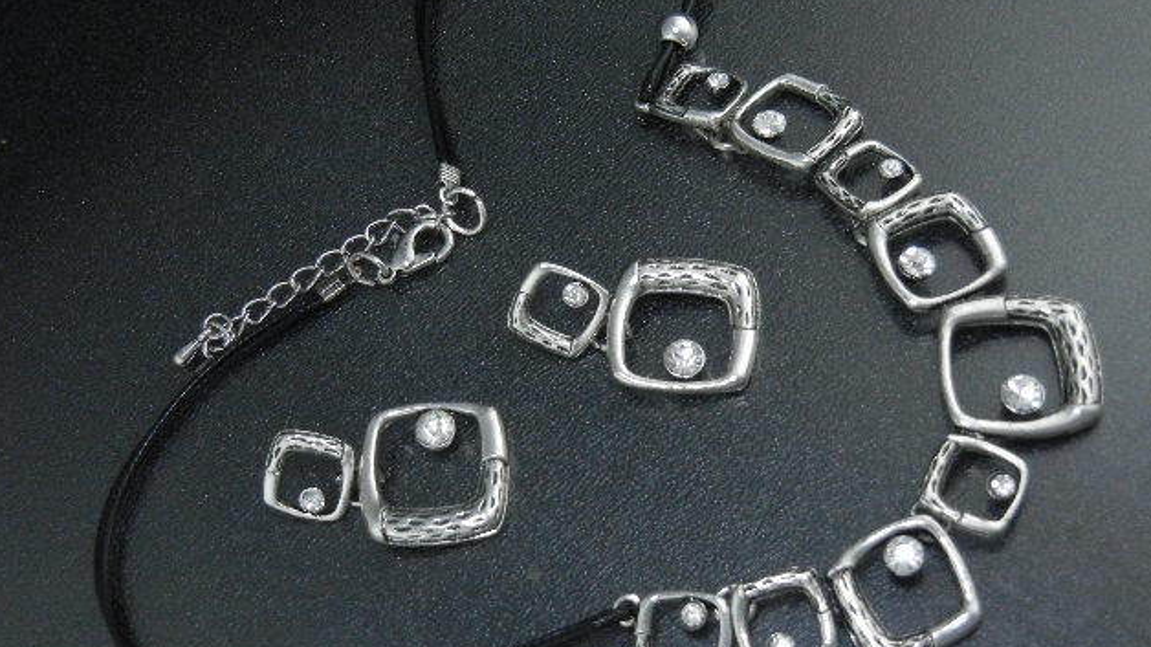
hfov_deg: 41.3
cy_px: 332
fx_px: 1526
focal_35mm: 50
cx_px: 577
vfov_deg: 23.9
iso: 800
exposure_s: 1/30
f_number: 7.6
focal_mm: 8.1
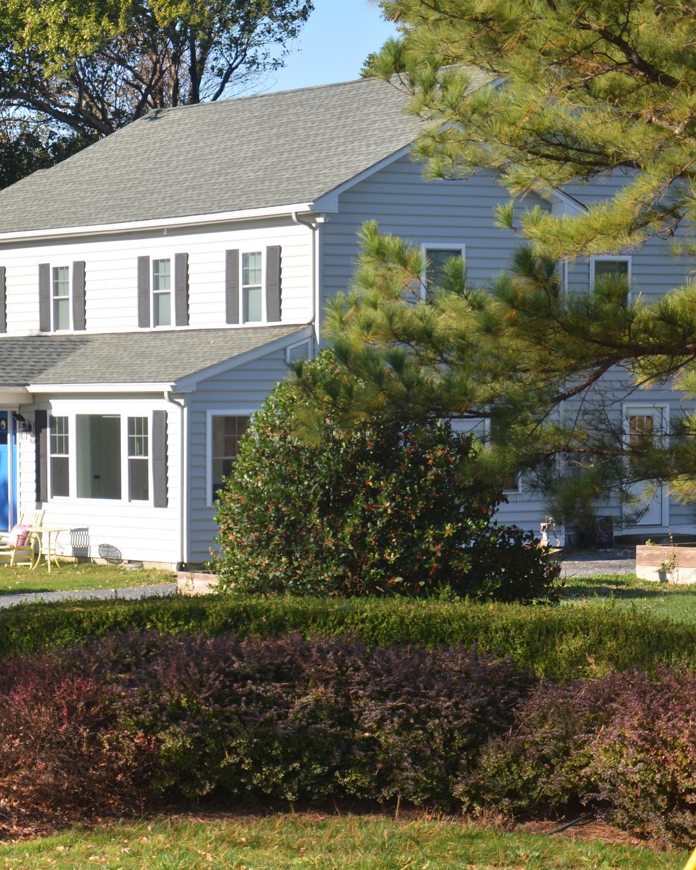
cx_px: 129
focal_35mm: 124
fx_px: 3192
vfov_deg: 15.5
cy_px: 434
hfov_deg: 12.4
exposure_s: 1/250
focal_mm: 58
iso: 100
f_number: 5.6
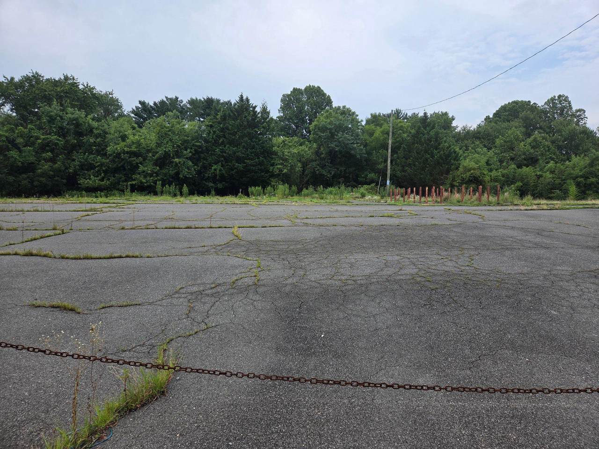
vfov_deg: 58.9
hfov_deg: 73.9
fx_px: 398
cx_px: 300
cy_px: 224
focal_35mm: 23
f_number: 1.8
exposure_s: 1/2430
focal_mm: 5.4
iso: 80
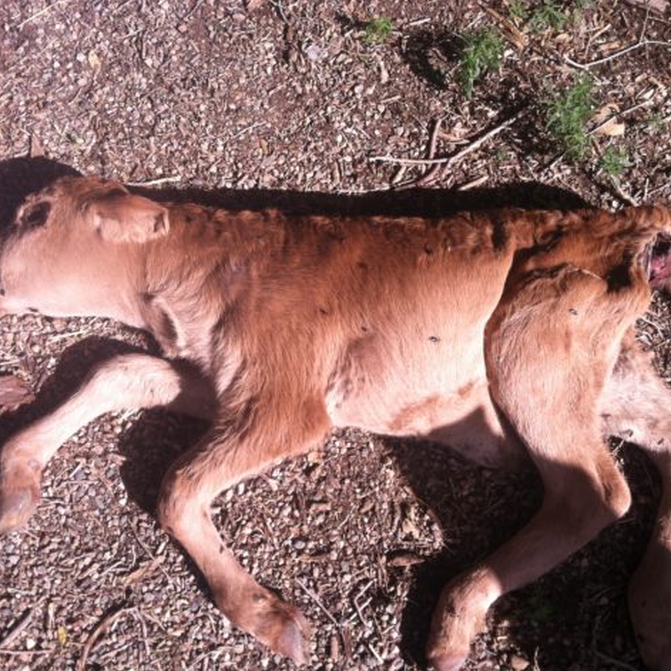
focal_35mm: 42
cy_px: 333
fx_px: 921
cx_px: 339
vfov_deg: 40.0
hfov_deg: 40.0
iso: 80
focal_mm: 3.85
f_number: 2.8
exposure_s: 1/882
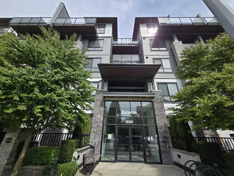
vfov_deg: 89.9
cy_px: 88
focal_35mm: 13
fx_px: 88
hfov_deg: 106.2
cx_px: 117
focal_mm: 2.2
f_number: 2.2
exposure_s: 1/1563
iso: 50
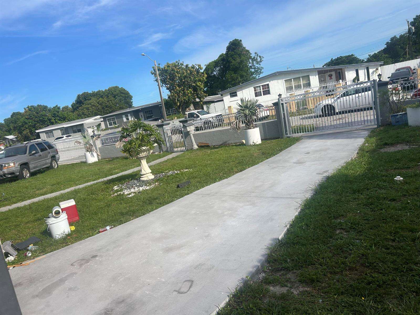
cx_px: 210
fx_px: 315
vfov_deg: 53.1
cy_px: 158
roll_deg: +11.7
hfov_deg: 67.3
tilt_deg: -8.5
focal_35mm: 26
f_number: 1.5
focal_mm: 5.7
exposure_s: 1/4630
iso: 50
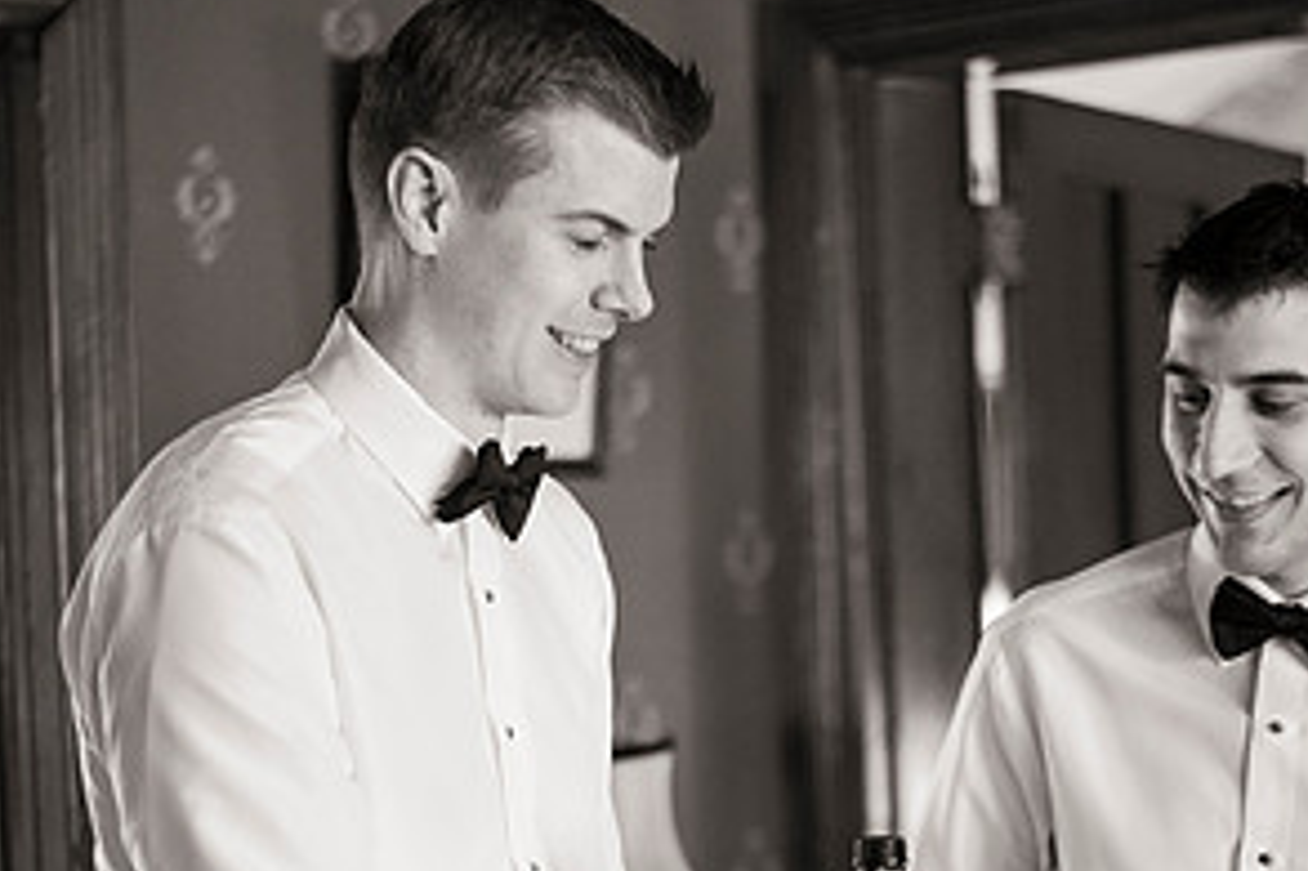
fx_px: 3595
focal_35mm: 99
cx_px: 866
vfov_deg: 13.7
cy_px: 755
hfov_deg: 20.6
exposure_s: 1/80
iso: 1000
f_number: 1.8
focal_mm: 50
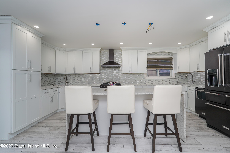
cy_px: 76
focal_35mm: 16
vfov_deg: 72.1
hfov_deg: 95.0
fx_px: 105
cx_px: 115
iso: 100
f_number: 4
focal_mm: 16.5
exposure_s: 1/30
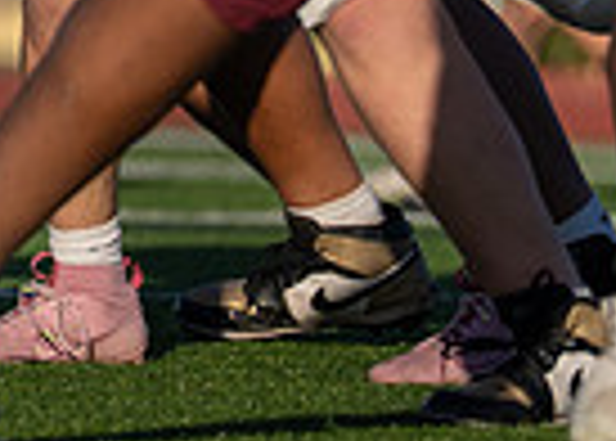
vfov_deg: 1.1
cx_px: -884
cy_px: -467
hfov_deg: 1.5
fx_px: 23507
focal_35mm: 1343
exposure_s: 1/4000
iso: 160
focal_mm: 200
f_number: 2.8
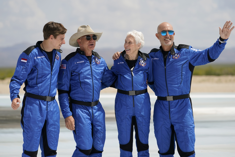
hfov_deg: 13.6
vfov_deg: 9.1
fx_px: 986
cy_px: 78
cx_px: 118
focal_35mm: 151
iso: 320
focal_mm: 151
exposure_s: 1/5000
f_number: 4
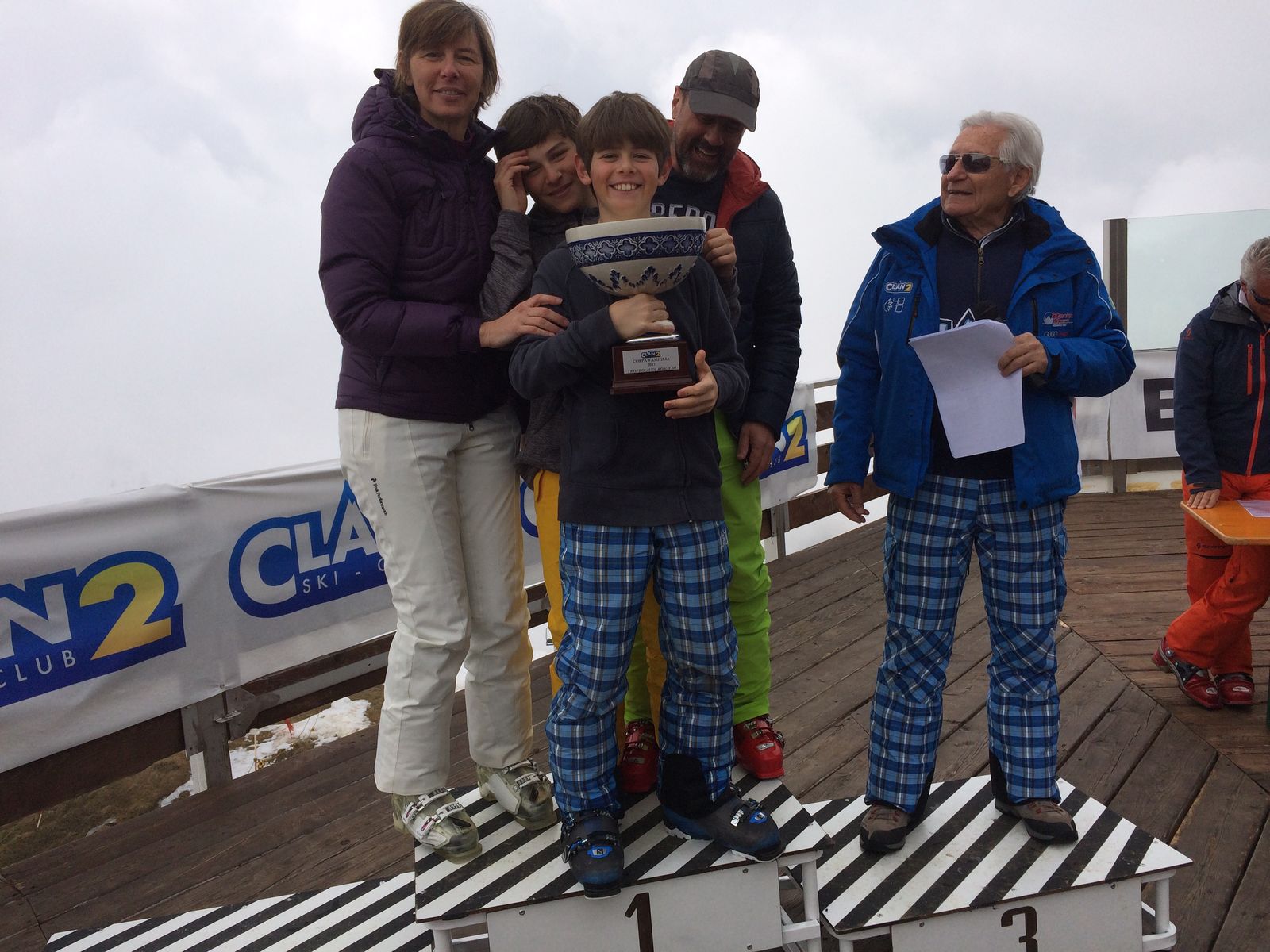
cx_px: 635
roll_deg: +4.7
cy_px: 476
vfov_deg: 48.2
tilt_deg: -2.5
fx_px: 1064
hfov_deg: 61.7
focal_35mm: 29
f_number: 2.2
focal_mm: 4.15
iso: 32
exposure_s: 1/4115
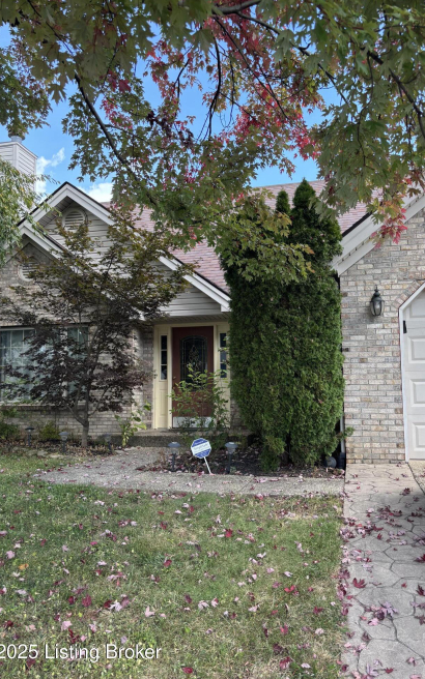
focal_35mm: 28
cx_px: 238
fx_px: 519
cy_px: 338
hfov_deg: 44.5
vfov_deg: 66.5
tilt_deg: +6.1
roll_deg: +0.5
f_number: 1.6
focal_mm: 5.96
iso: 50
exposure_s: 1/275
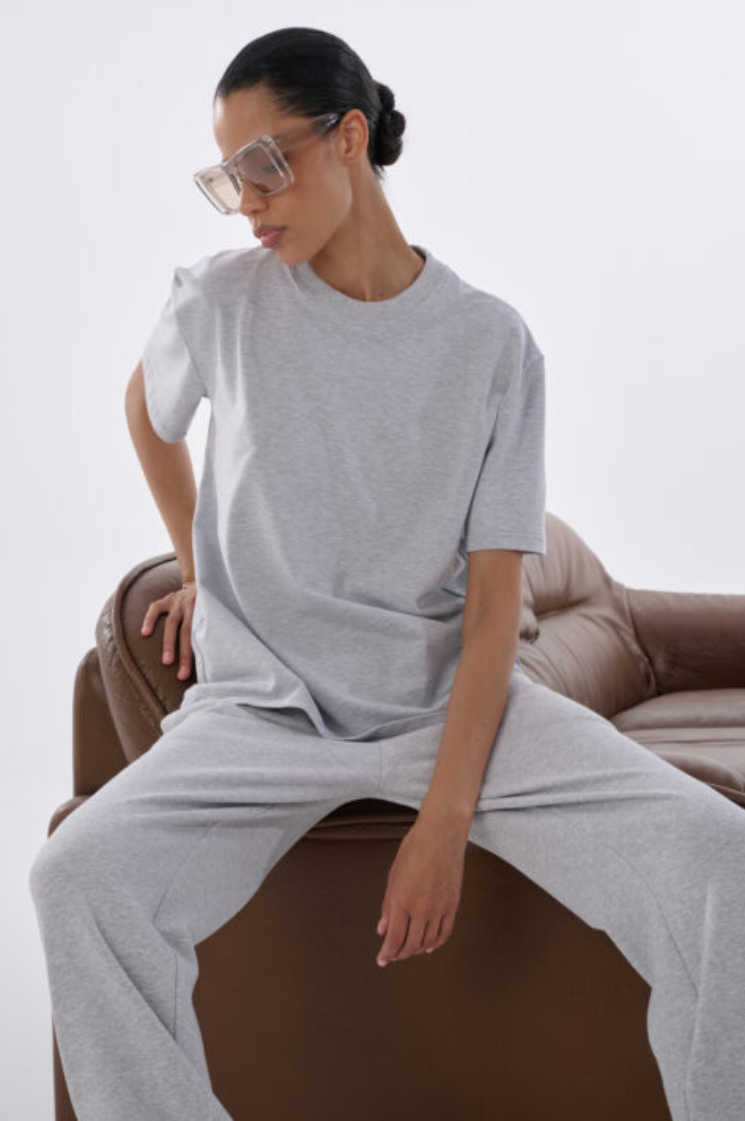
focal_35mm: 64
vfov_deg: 31.4
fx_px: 1989
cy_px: 560
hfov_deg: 21.2
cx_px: 372
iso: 200
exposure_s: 1/125
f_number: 11
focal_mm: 64
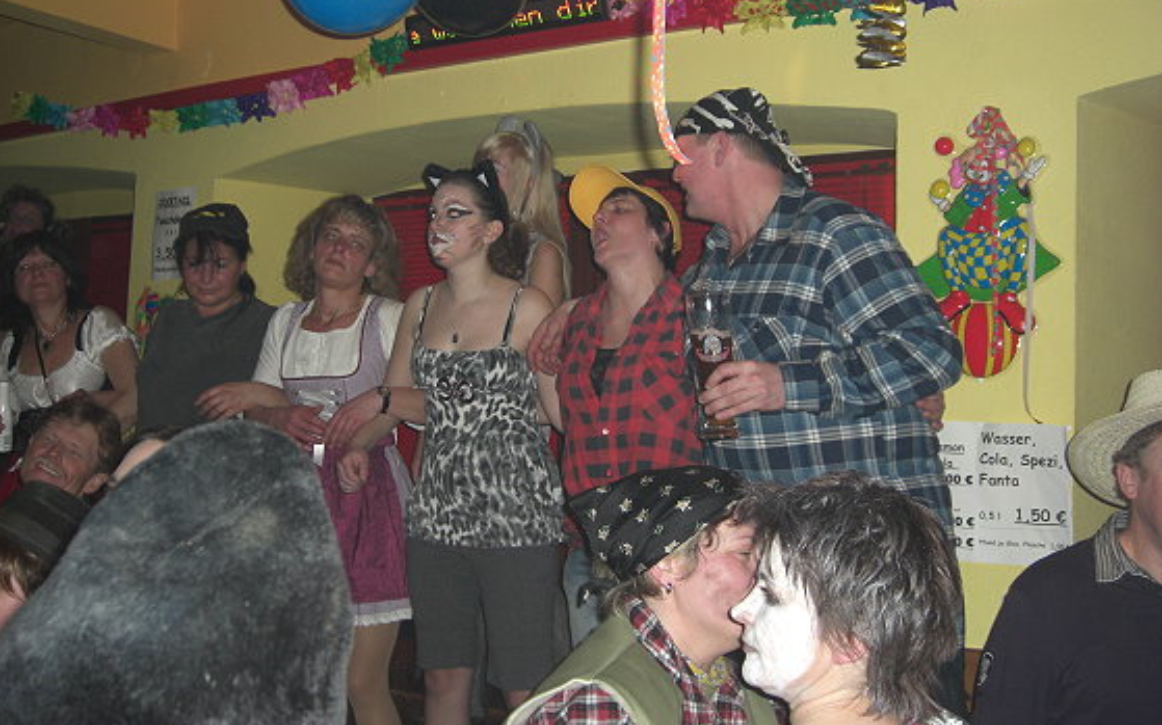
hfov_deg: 48.2
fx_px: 1298
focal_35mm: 41
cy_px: 319
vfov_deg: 31.2
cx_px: 583
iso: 200
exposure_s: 1/60
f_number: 2.8
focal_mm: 7.9
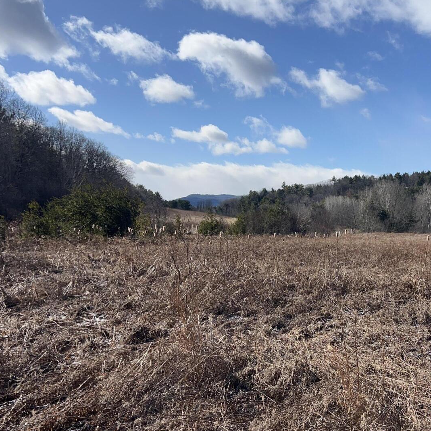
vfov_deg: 39.1
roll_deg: -1.5
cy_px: 240
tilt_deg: -0.1
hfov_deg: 38.7
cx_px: 287
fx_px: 606
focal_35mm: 43
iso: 50
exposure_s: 1/6579
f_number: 1.5
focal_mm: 5.7
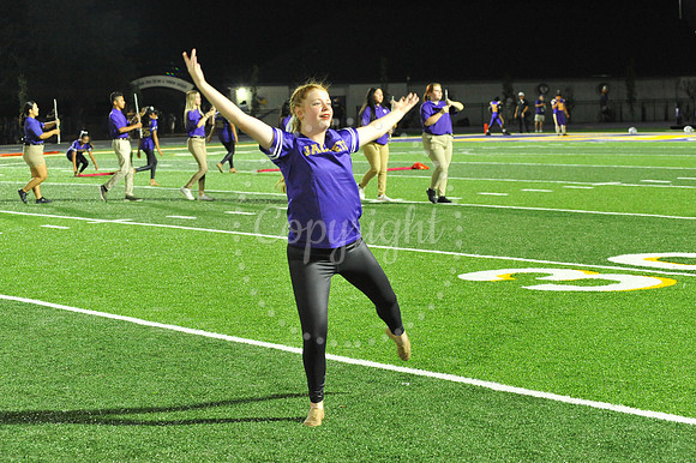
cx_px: 348
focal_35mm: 80
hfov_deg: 25.4
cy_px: 232
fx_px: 1546
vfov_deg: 17.0
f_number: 5.6
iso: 5000
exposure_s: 1/250
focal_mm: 80
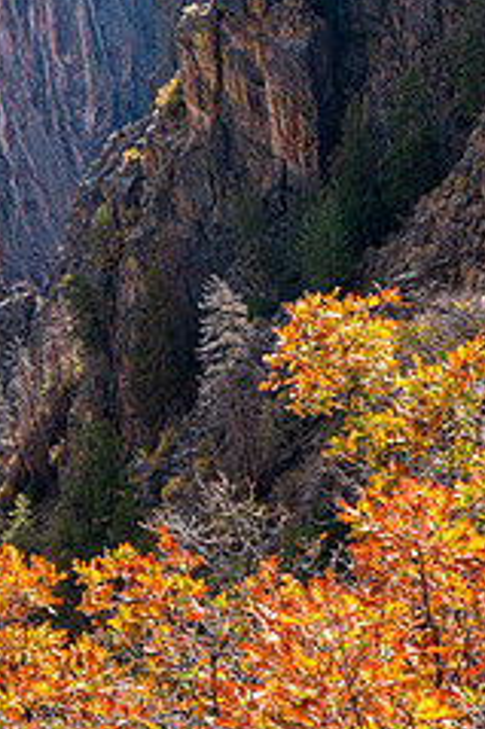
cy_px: 204
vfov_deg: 15.5
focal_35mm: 132
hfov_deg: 10.3
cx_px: 95
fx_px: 2671
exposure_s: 1/40
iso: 100
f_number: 13
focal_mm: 70
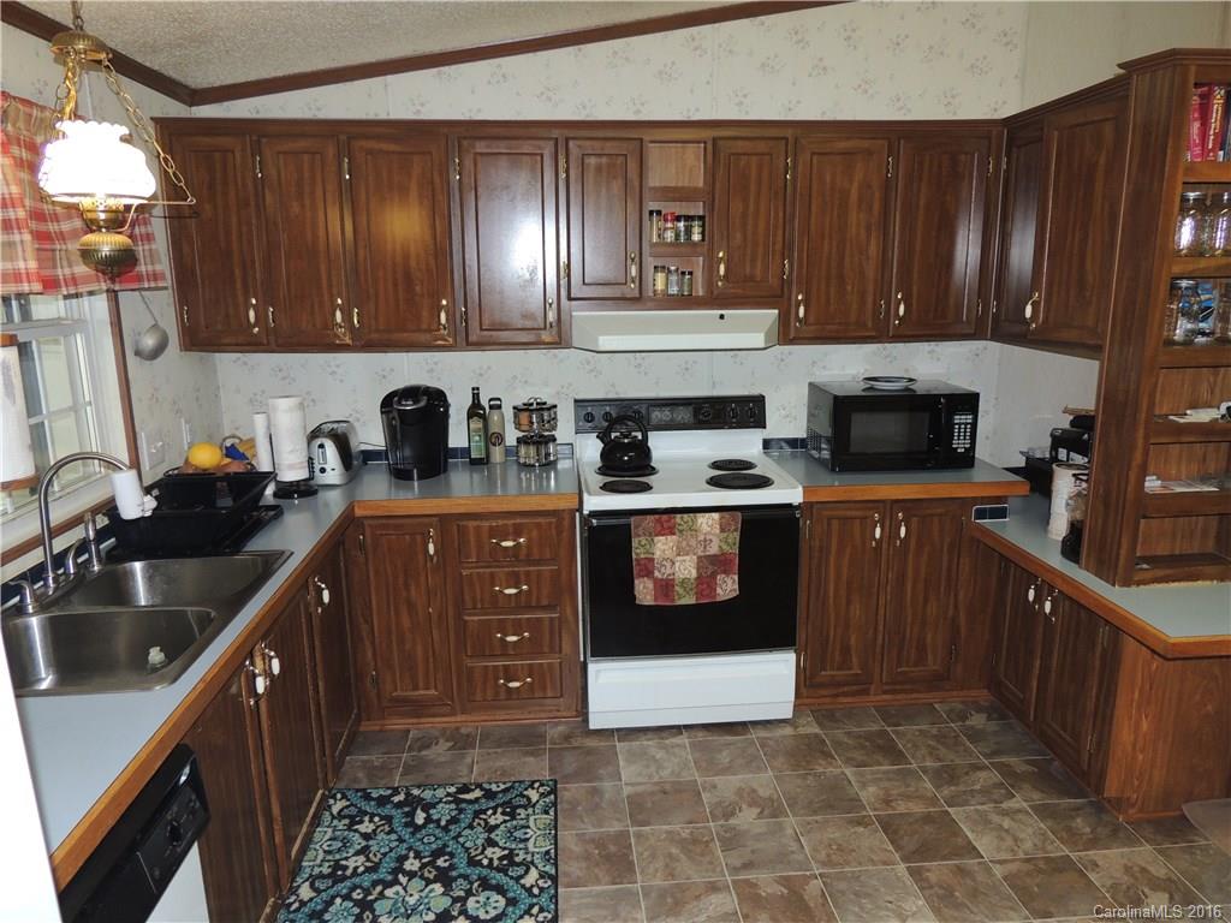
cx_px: 616
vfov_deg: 56.8
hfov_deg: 71.6
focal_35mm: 24
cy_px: 462
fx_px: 853
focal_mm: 4.3
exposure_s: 1/30
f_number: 3
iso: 200
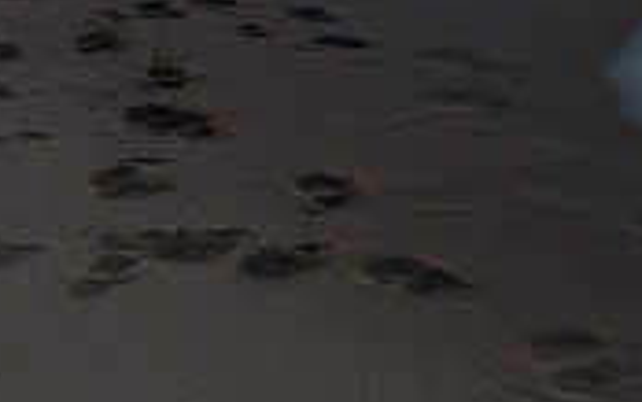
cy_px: -304
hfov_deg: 20.4
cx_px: 1040
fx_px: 1436
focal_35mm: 82
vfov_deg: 14.2
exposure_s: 10
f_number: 22
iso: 31
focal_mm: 24
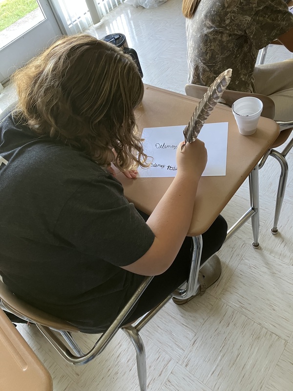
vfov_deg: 63.4
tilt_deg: -48.7
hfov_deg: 49.7
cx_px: 146
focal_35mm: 28
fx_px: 316
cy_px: 196
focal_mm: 3.99
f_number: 1.8
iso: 200
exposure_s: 1/60
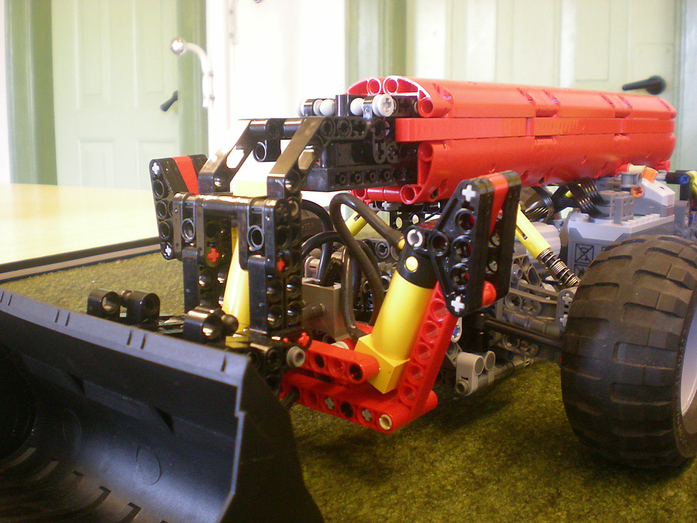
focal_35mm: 38
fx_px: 765
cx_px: 348
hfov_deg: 49.0
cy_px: 262
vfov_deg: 37.7
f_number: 3.1
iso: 200
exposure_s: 1/15.8
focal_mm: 6.3
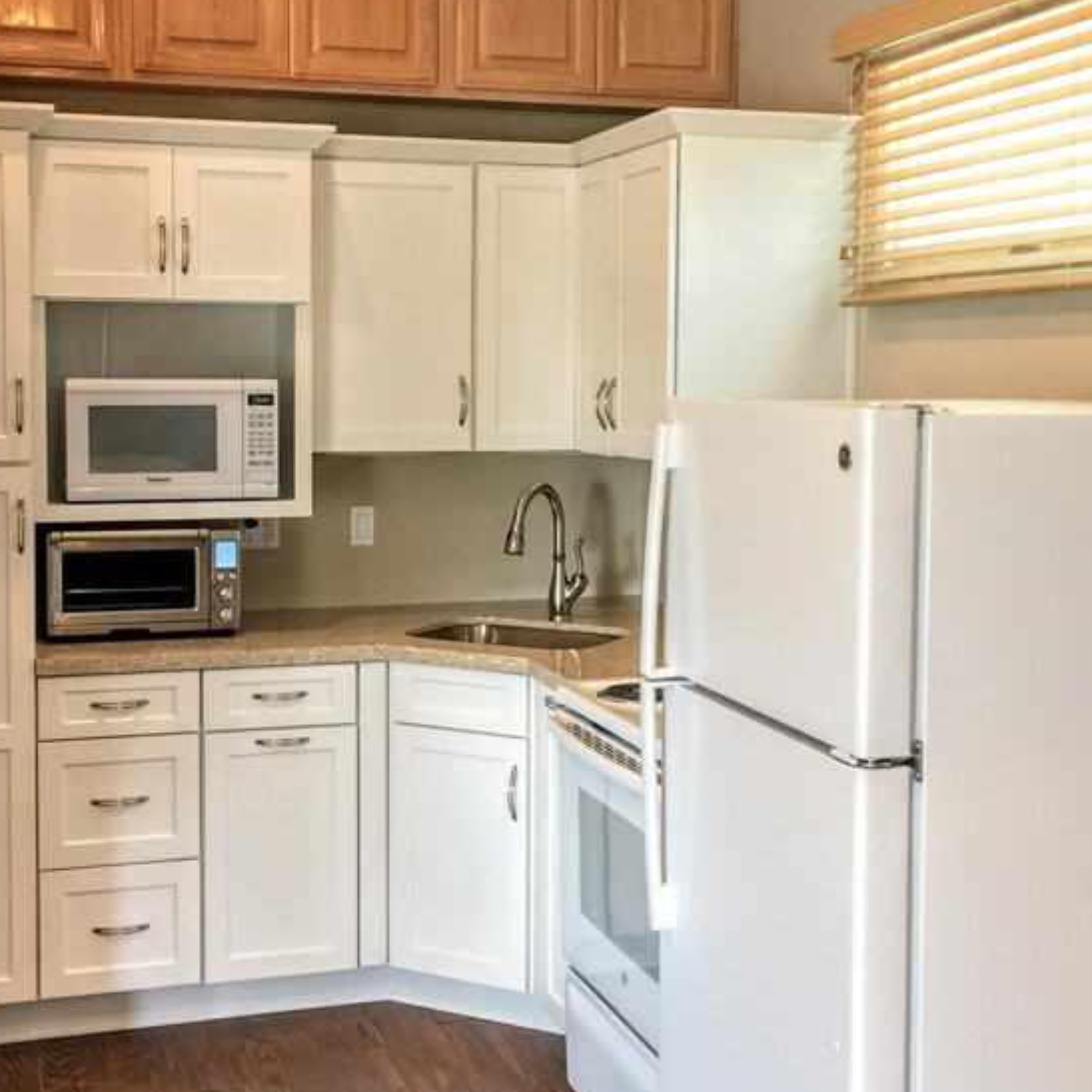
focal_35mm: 48
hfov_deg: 35.3
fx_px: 1713
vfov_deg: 35.3
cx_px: 485
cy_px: 483
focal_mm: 4.15
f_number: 2.2
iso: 40
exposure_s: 1/15
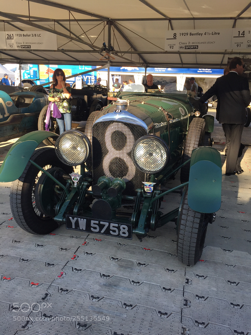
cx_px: 126
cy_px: 168
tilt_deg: -14.3
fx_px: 280
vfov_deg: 61.7
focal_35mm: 29
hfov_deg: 48.2
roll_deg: +1.1
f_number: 2.2
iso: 32
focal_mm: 4.15
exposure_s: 1/476
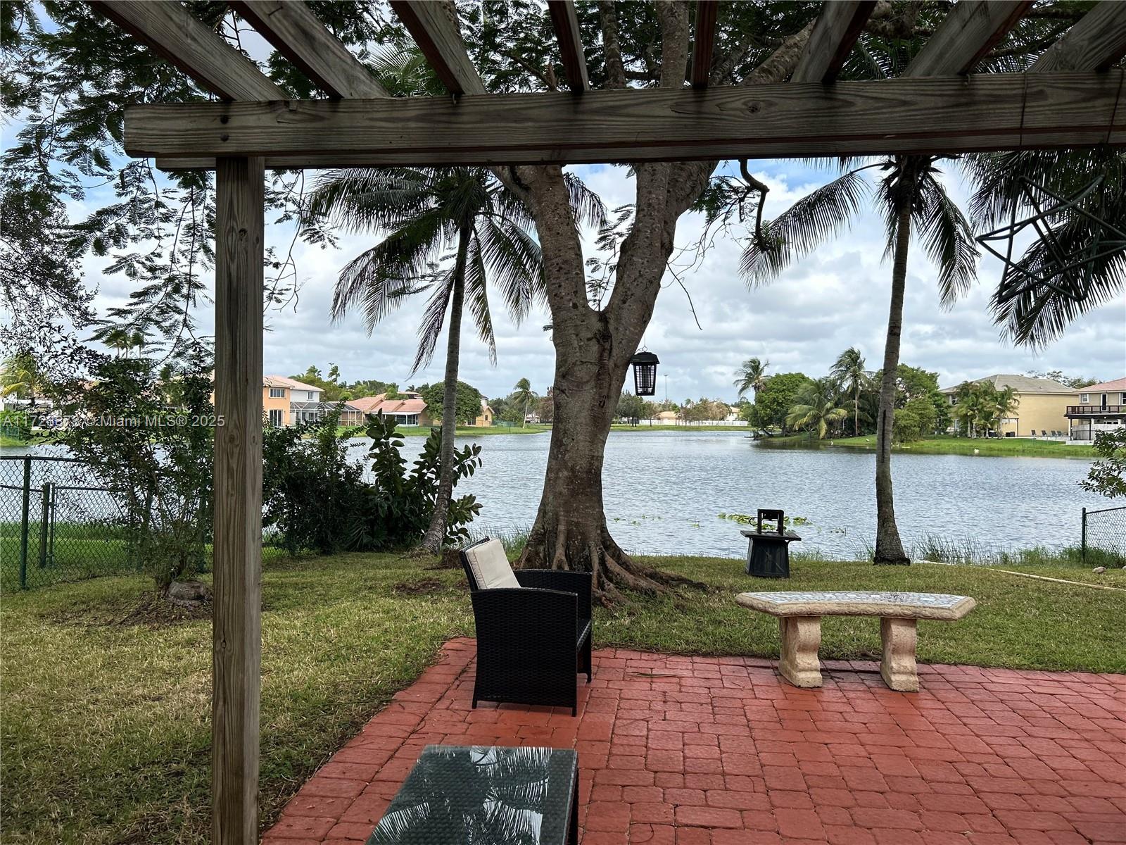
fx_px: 846
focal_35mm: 26
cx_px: 563
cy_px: 422
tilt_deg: -0.5
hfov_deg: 67.3
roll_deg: -0.5
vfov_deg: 53.1
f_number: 1.5
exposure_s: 1/3571
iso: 50
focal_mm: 5.7
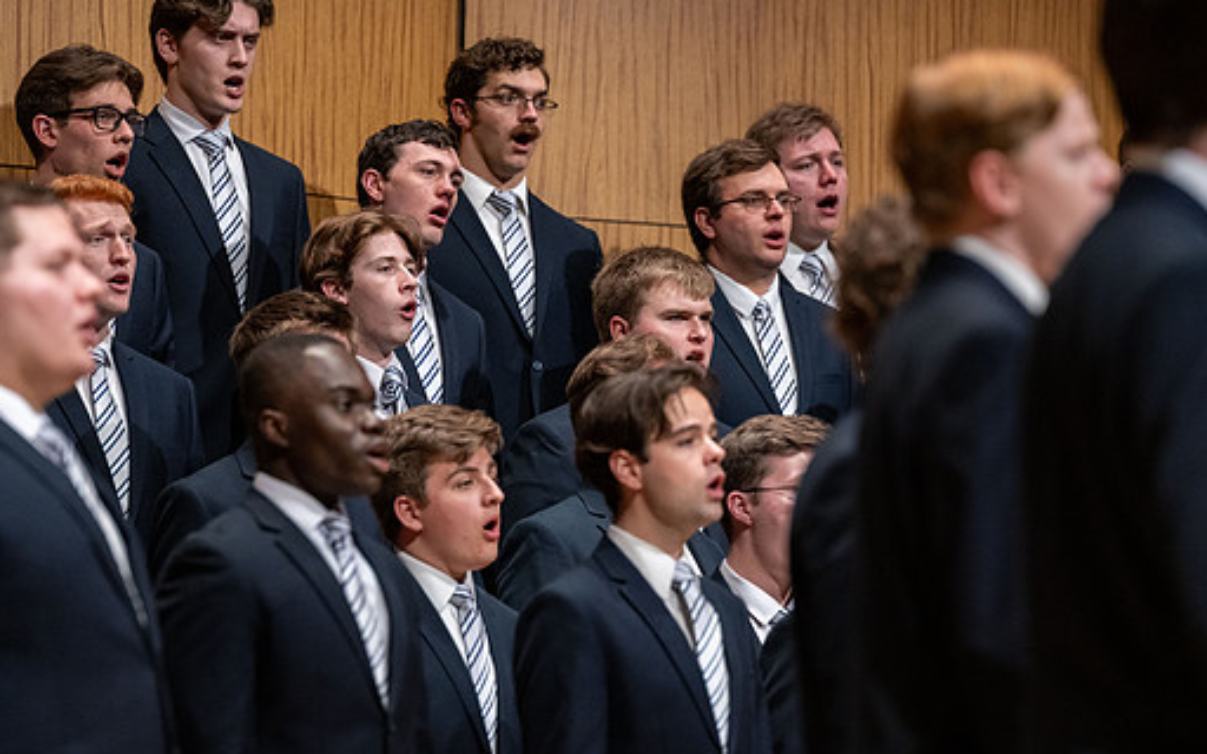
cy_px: 364
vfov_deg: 5.7
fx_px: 7599
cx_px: 559
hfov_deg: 9.1
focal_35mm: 231
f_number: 4
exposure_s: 1/200
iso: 2500
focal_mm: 200
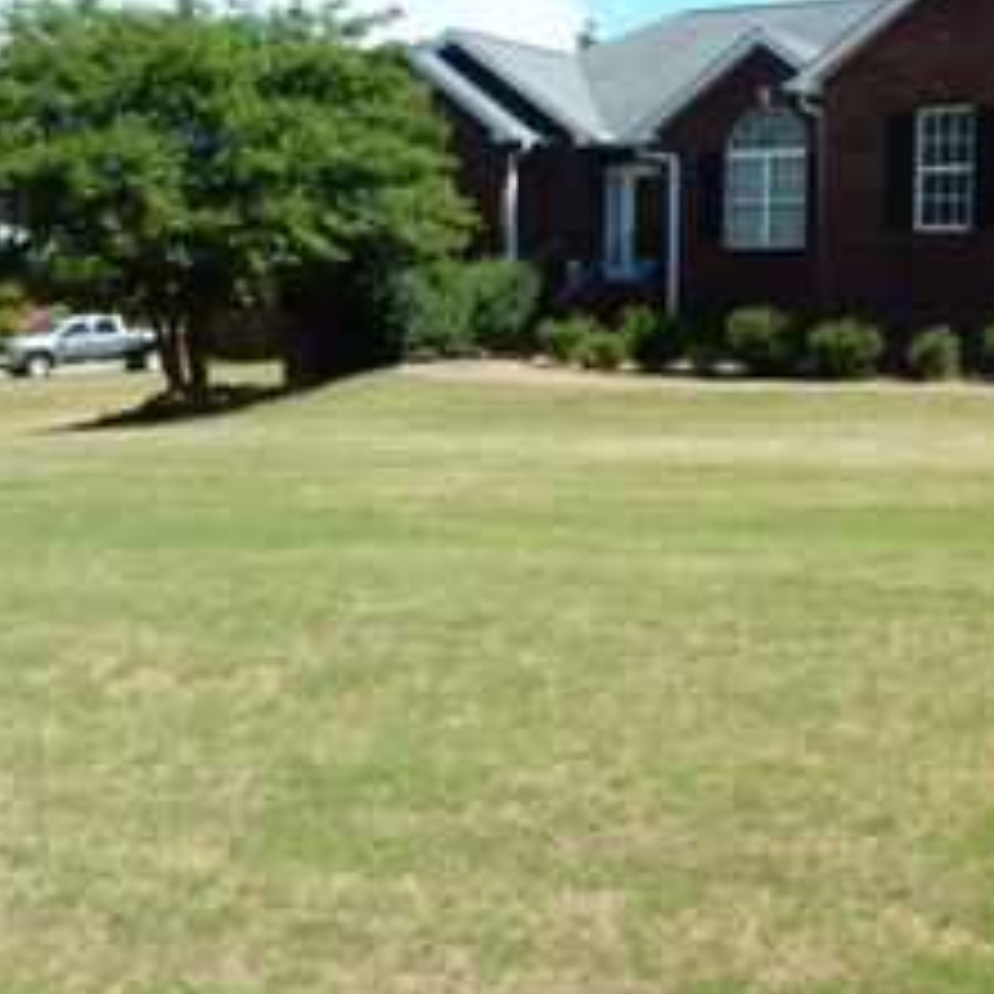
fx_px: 1624
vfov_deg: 33.9
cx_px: 742
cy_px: 385
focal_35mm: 50
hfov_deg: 33.4
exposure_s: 1/1000
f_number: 3.7
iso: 125
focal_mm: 4.5
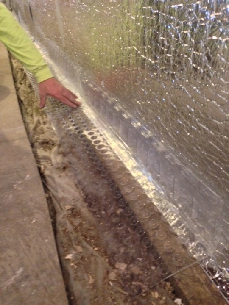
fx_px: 291
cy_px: 152
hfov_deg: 42.9
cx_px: 114
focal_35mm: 33
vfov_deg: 55.4
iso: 500
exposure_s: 1/15
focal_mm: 4.12
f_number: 2.4
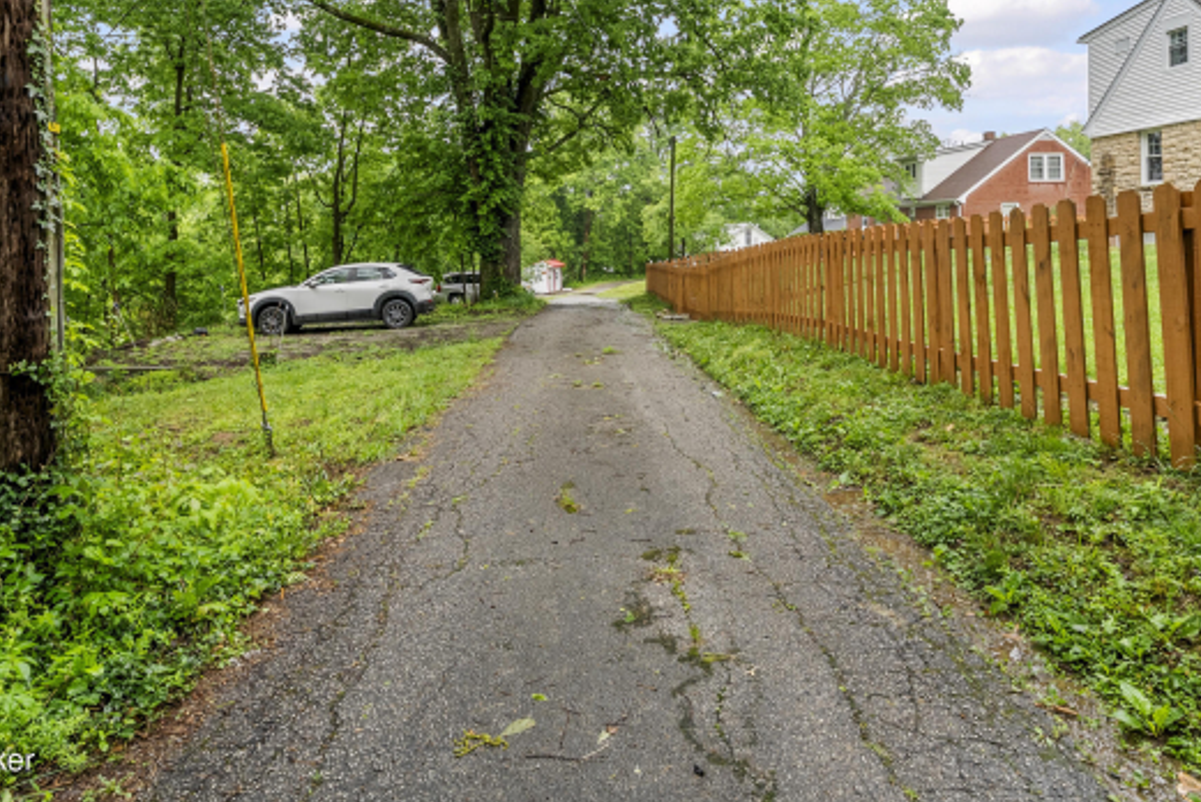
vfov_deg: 53.5
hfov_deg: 76.1
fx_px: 768
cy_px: 235
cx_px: 598
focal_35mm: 23
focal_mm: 16
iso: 400
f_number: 11
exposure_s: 1/80
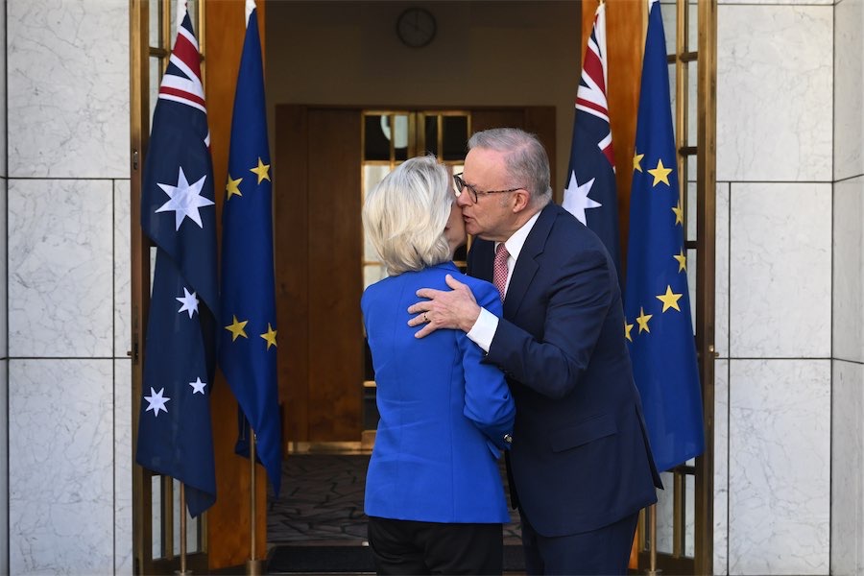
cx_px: 432
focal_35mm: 54
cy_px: 288
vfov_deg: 25.1
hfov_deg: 36.9
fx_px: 1296
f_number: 5.6
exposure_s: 1/500
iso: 800
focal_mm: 54
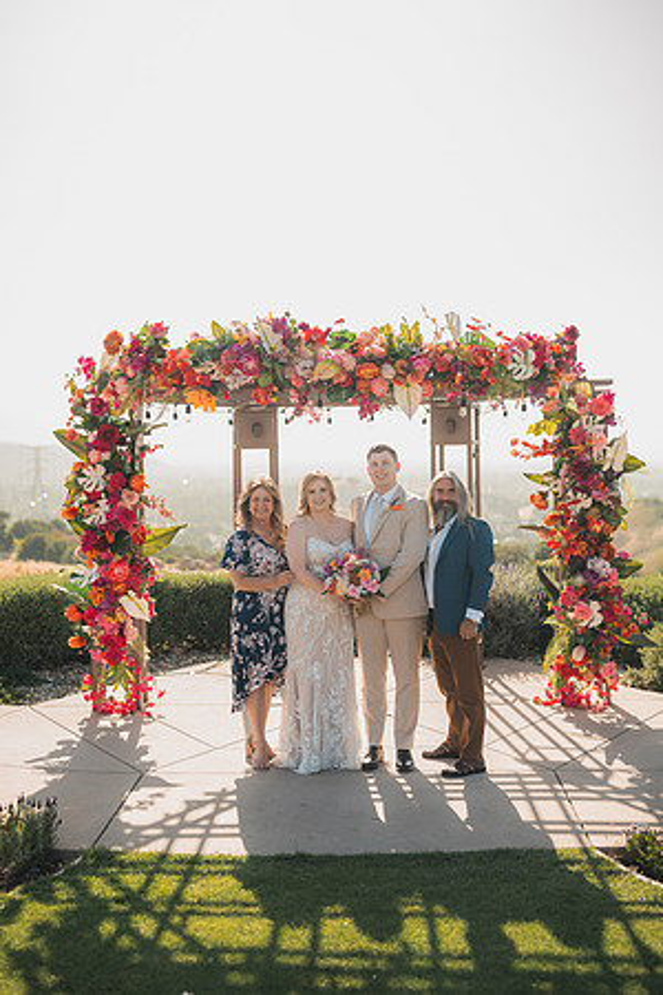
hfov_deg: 27.0
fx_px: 1381
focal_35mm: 50
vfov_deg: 39.6
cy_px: 498
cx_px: 332
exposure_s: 1/1000
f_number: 2
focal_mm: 50
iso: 50
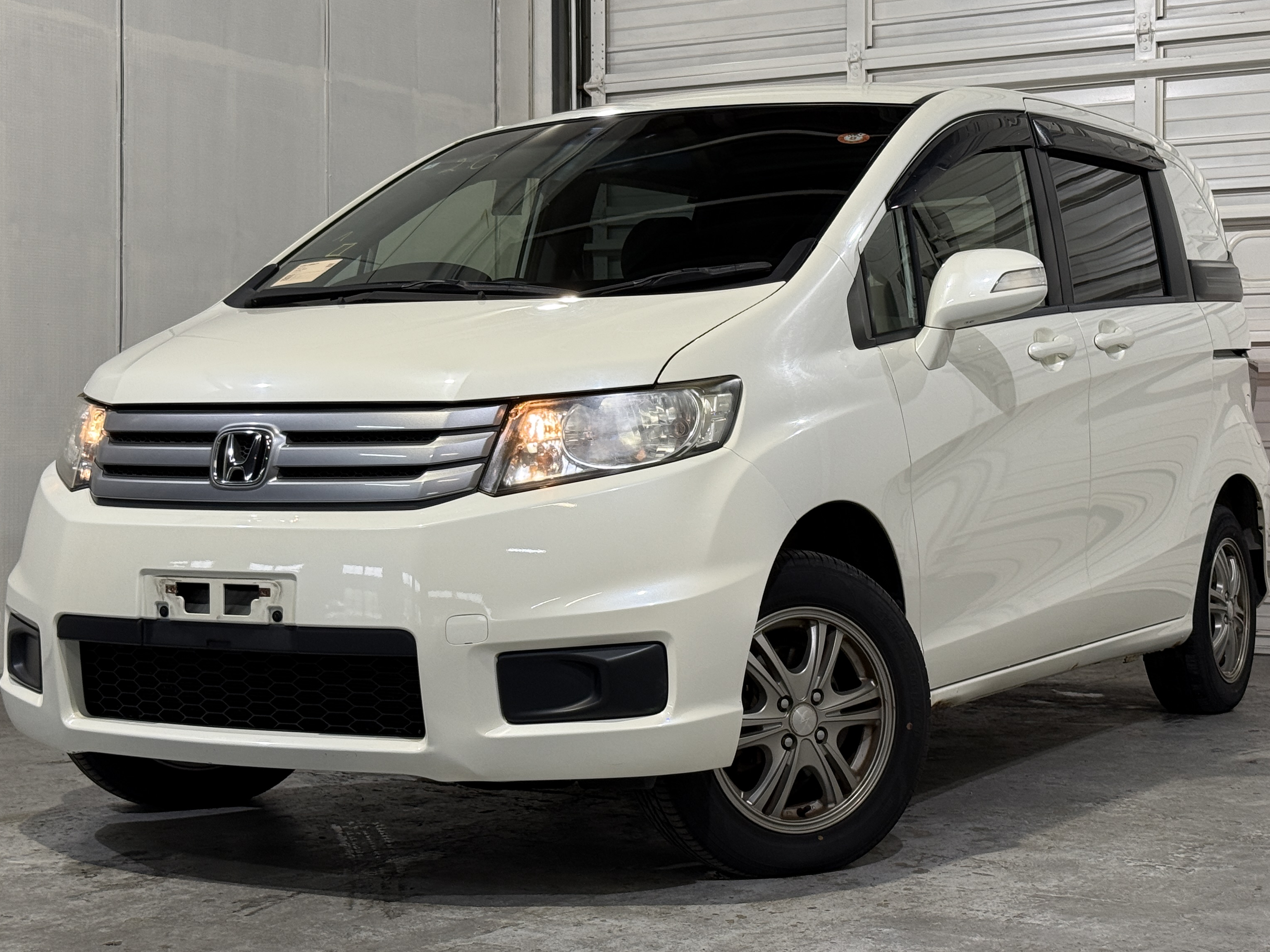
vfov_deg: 23.3
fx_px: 2311
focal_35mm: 63
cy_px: 407
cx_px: 636
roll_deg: +0.0
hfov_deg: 30.7
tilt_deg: +0.5
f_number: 1.78
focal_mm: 6.76
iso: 64
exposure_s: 1/60
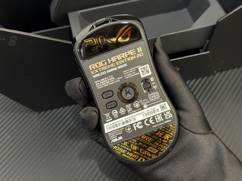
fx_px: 336
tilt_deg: -50.6
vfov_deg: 30.3
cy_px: 90
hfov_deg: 39.7
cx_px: 121
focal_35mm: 48
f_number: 1.78
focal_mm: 6.76
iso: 400
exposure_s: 1/40
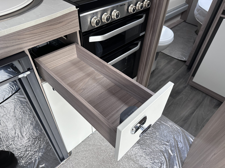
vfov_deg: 56.8
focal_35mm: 24
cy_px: 84
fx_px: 156
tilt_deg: -45.8
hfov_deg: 71.6
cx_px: 112
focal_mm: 6.86
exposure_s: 1/121
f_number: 1.78
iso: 100
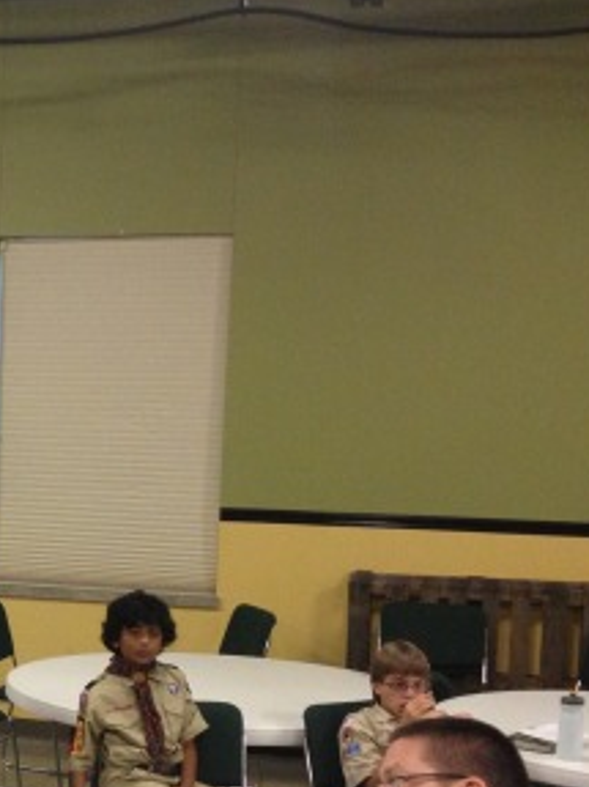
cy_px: 606
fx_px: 1771
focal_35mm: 78
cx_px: -118
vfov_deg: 24.7
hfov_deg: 18.0
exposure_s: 1/20
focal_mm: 4.28
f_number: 2.4
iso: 200
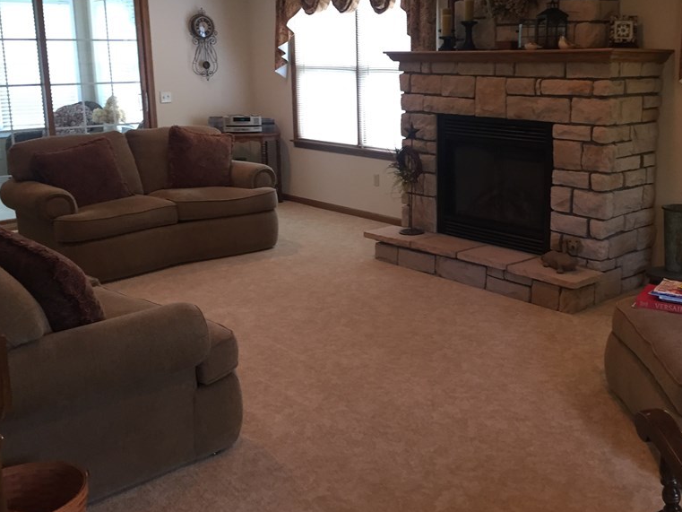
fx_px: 768
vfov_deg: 36.7
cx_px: 436
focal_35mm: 39
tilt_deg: -11.5
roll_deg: +0.2
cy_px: 204
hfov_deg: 47.3
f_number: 2.2
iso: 100
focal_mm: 4.15
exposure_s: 1/30
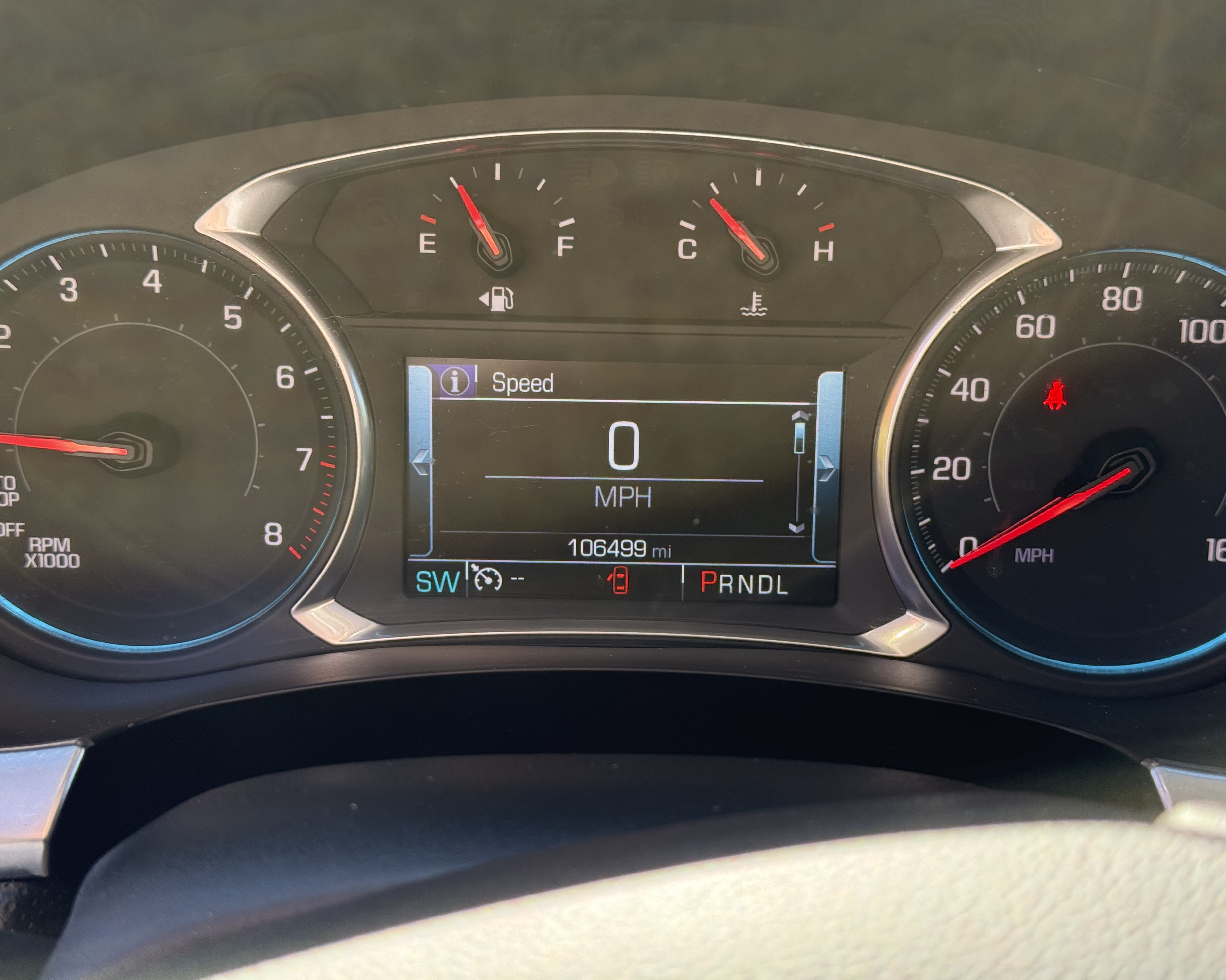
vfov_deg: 29.7
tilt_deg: -20.4
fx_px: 1850
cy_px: 488
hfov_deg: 36.7
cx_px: 605
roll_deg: -1.0
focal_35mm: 51
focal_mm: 6.76
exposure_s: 1/155
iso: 64
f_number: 1.78
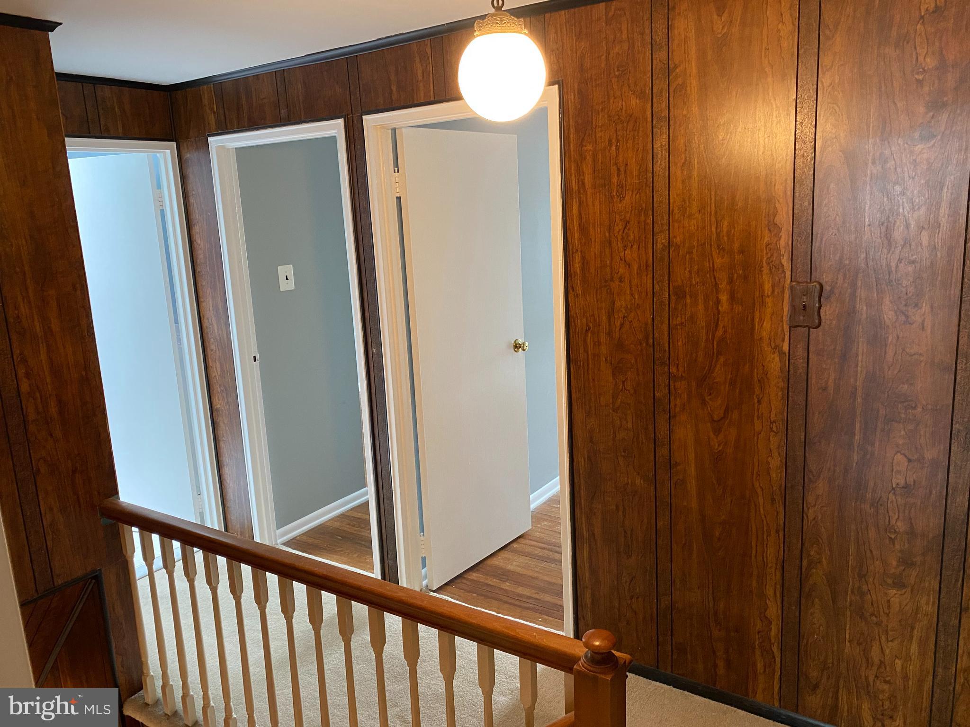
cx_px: 485
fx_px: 729
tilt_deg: -13.0
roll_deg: +2.7
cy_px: 364
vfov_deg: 53.1
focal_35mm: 26
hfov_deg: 67.3
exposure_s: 1/60
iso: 320
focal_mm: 4.25
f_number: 1.8
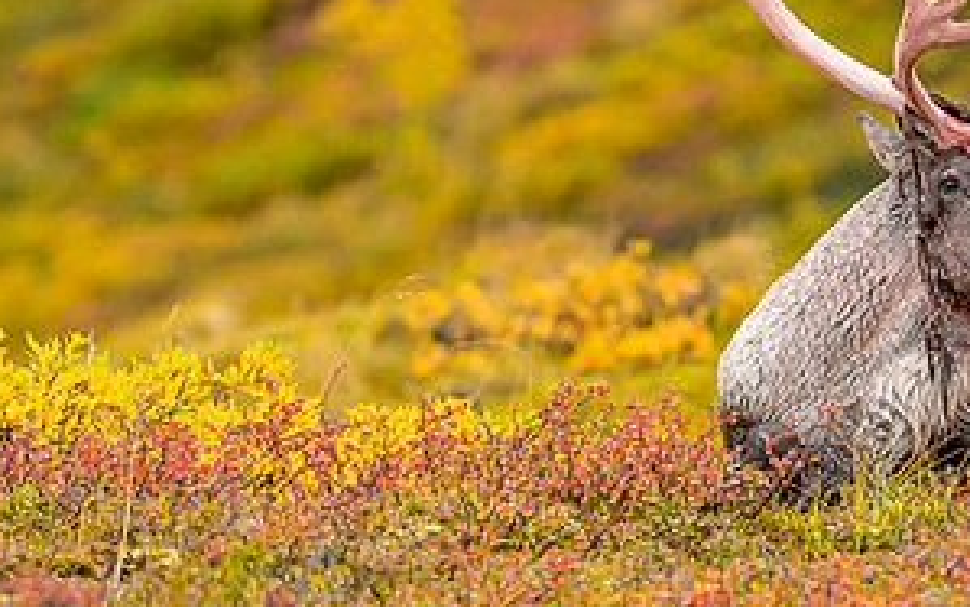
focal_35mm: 1039
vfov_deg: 1.3
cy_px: -14
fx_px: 27472
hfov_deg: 2.0
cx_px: 861
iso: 800
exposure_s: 1/800
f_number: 6.3
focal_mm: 400
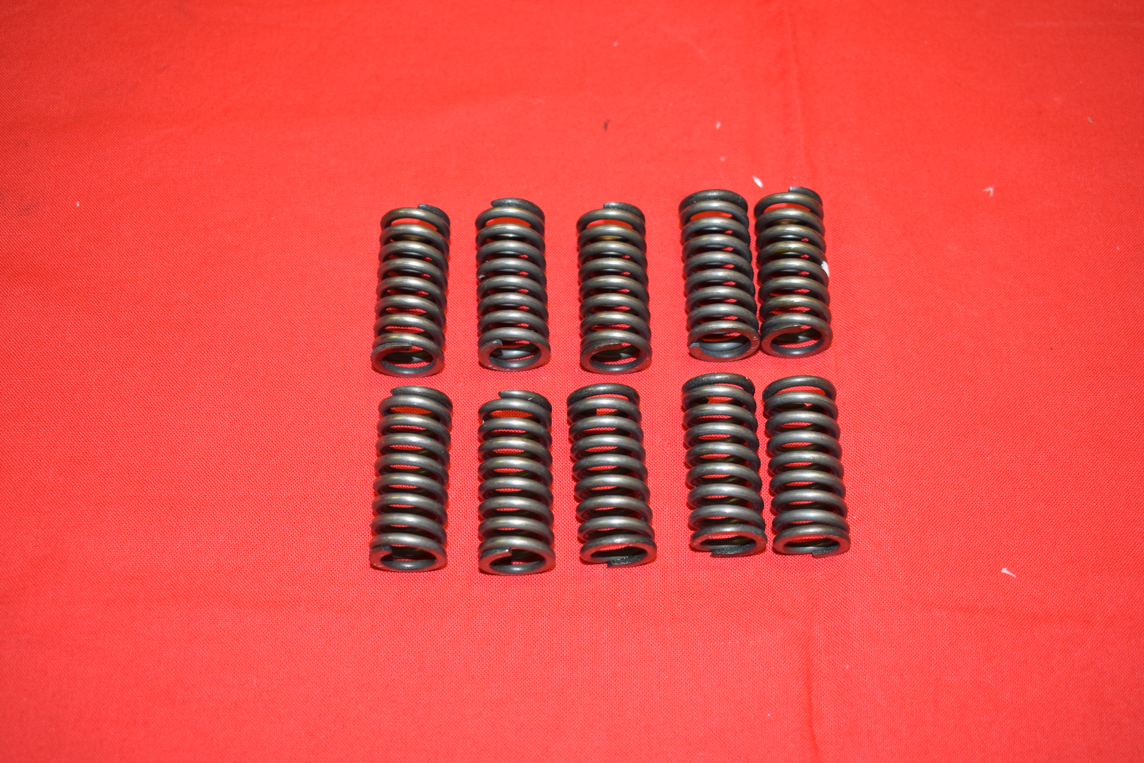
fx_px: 1430
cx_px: 572
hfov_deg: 43.6
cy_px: 382
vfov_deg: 29.9
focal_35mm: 45
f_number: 5
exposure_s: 1/100
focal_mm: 30
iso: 800
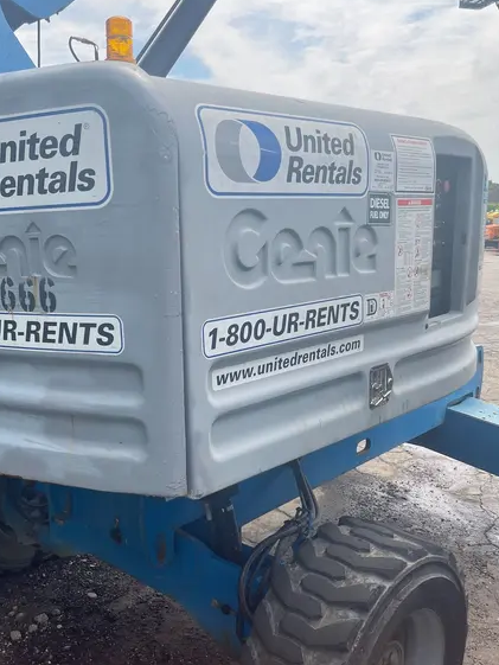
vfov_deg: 53.7
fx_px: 653
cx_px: 184
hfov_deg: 41.5
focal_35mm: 34
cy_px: 383
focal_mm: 5.1
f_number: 1.6
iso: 50
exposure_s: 1/1325
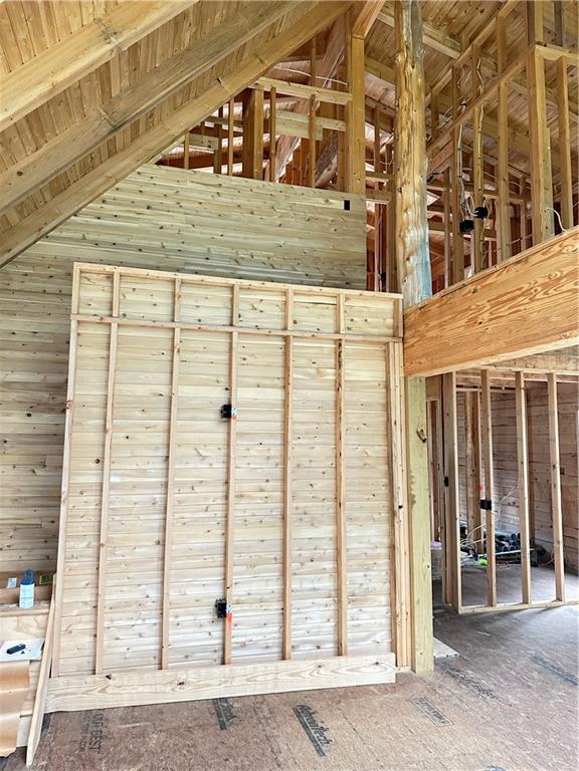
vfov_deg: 71.6
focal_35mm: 24
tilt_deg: +6.9
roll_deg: -1.4
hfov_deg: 56.8
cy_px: 386
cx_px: 290
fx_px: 535
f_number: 1.78
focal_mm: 6.86
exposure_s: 1/60
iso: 640
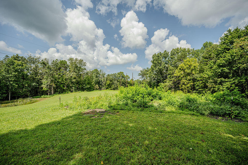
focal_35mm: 14
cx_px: 124
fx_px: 96
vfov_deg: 81.2
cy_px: 82
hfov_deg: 104.2
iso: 500
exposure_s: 1/3200
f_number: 4
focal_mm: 14
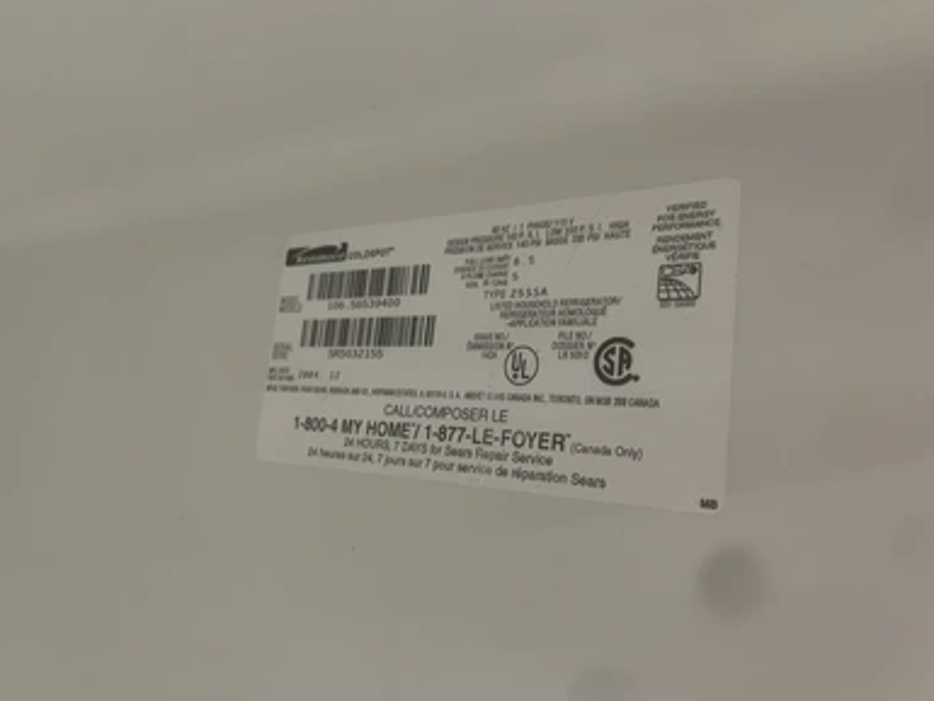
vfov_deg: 51.4
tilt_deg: +8.6
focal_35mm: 27
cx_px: 478
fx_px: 729
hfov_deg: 65.3
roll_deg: -5.1
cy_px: 347
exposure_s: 1/40
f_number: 1.6
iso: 400
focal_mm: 5.1
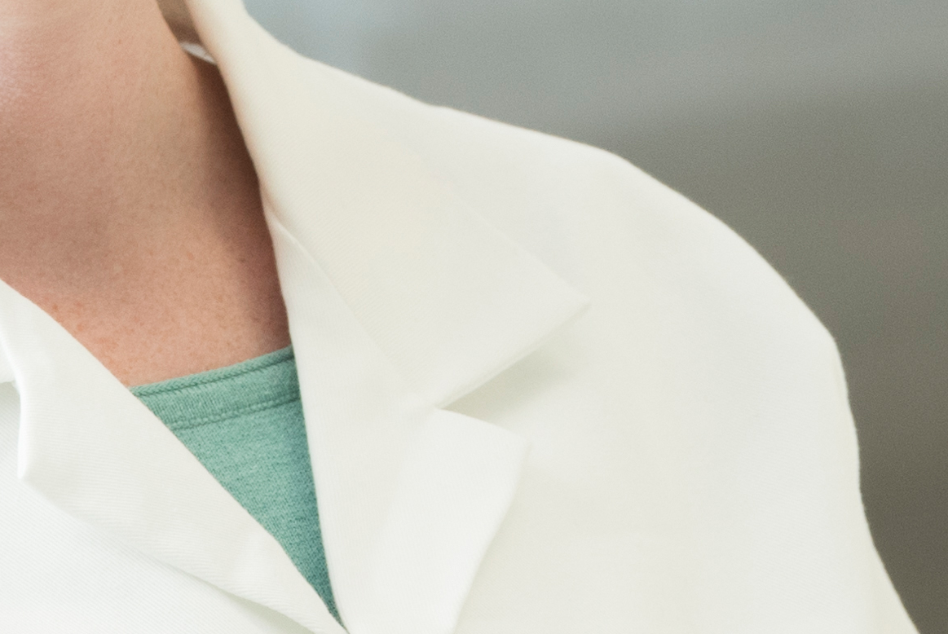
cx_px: -95
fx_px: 21641
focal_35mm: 821
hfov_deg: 2.5
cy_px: 70
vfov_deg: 1.7
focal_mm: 130
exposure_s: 1/125
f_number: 5.6
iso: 500
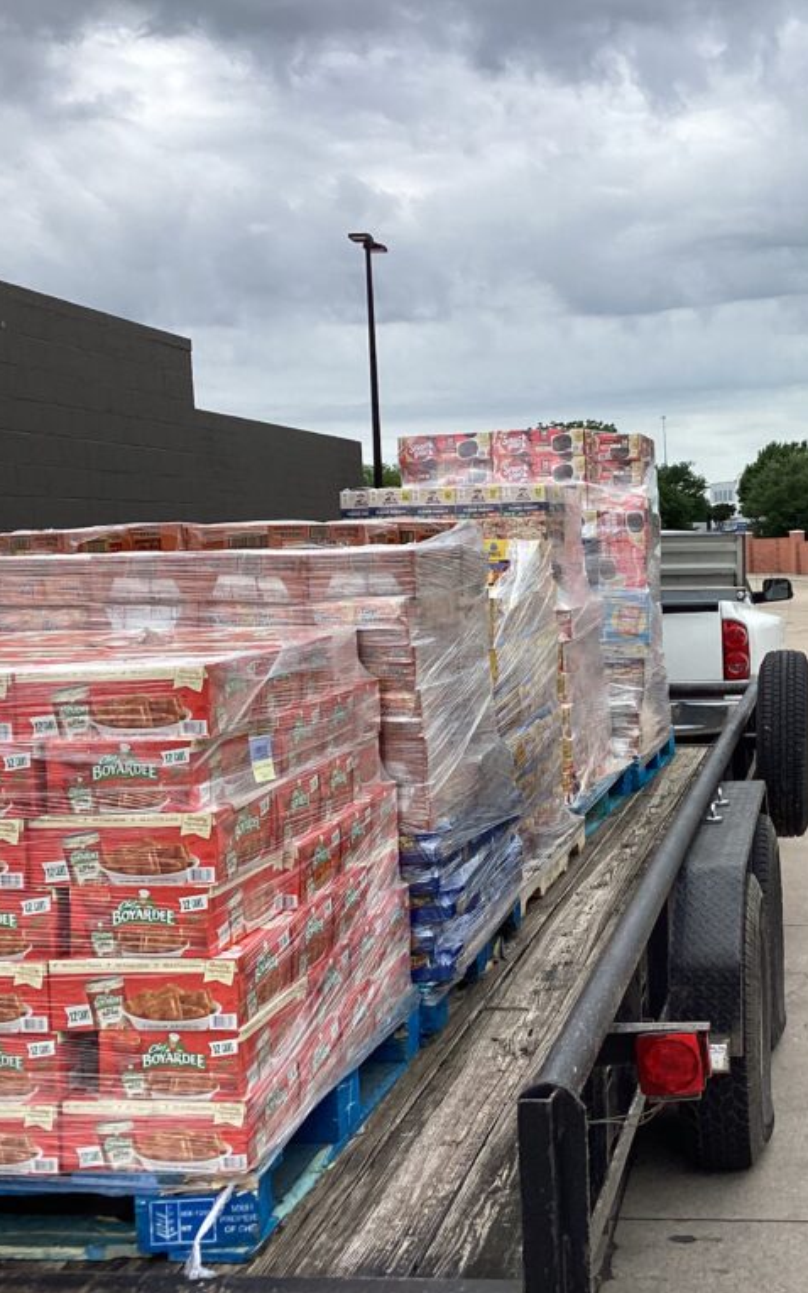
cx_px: 693
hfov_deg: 28.3
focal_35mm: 44
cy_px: 646
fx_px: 1551
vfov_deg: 45.3
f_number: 2.4
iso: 25
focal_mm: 3.3
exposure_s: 1/509
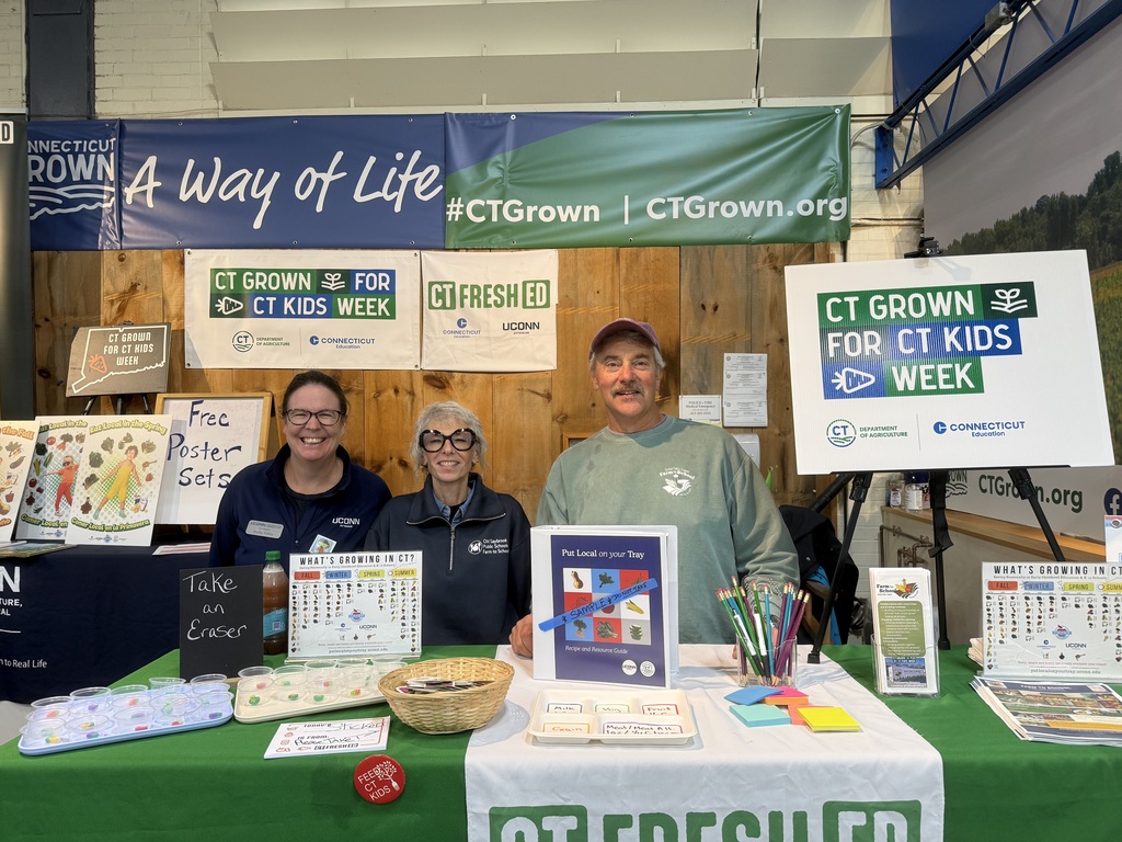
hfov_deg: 71.6
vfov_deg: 56.8
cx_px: 561
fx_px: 778
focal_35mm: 24
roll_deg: +0.7
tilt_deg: -0.3
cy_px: 421
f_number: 1.78
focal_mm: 6.76
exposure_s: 1/120
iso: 125
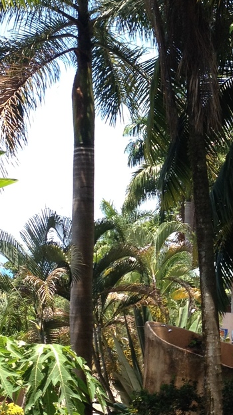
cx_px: 250
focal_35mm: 98
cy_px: 151
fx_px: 1077
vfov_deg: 21.7
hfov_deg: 12.2
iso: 50
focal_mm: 4.28
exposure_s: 1/456
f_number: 2.4
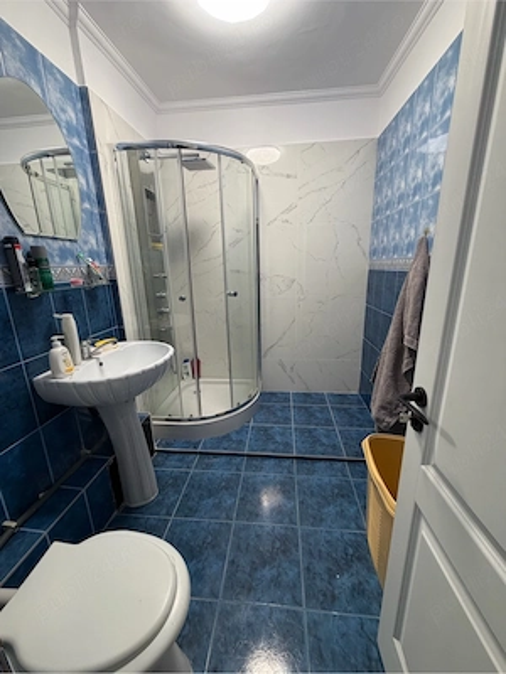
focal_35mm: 14
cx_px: 253
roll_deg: +2.1
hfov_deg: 85.7
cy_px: 337
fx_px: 273
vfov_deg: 102.1
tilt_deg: -14.9
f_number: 2.2
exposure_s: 1/100
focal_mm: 2.22
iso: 160
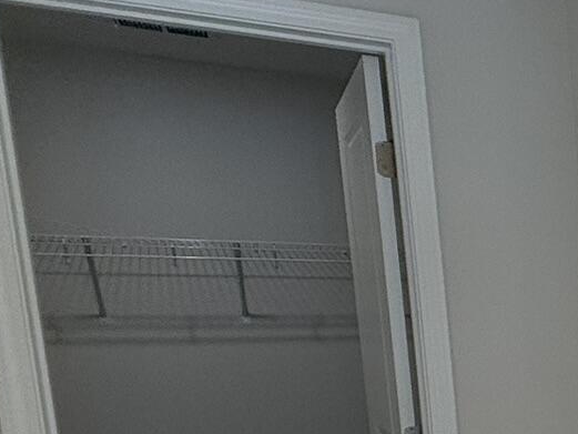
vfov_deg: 25.1
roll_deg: +0.9
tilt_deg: -6.0
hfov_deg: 23.5
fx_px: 919
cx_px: 967
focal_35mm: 55
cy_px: 453
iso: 50
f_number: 2.2
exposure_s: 1/120
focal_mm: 2.22
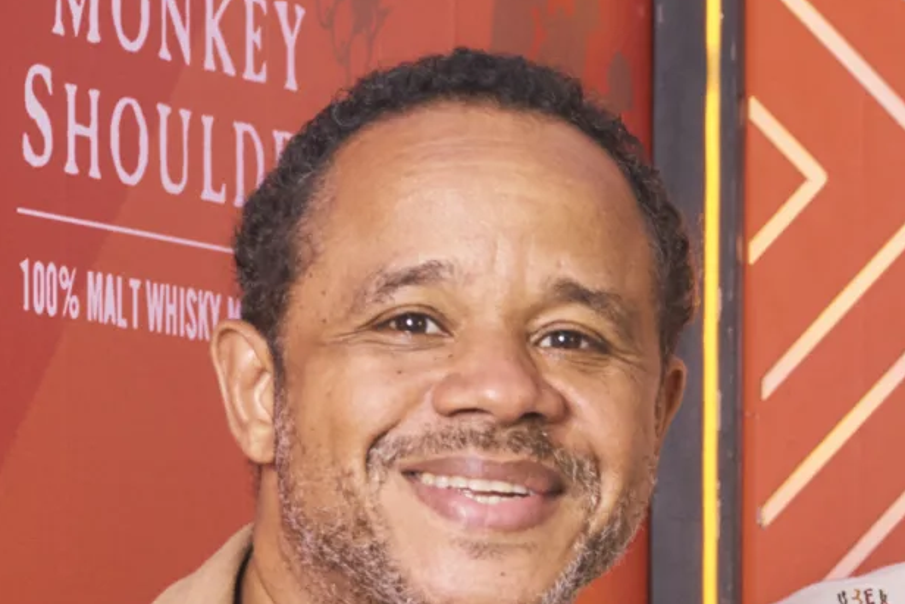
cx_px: 1259
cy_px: 1056
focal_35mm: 353
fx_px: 8876
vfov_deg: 3.9
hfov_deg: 5.8
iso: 400
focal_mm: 85
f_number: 8
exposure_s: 1/125
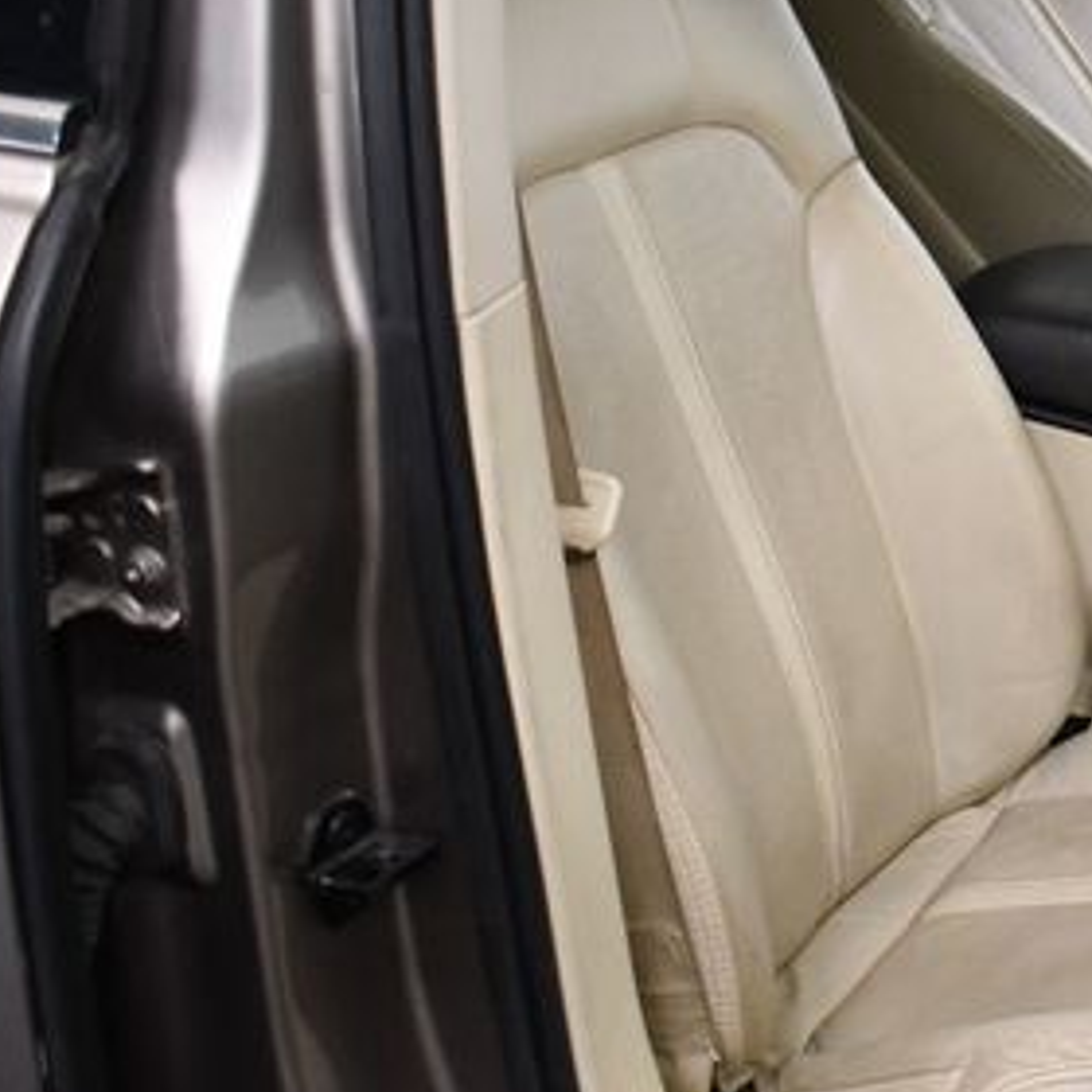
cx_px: 1190
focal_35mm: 70
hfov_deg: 23.2
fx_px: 2498
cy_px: 363
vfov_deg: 24.5
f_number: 3.8
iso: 2000
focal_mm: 24
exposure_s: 1/125
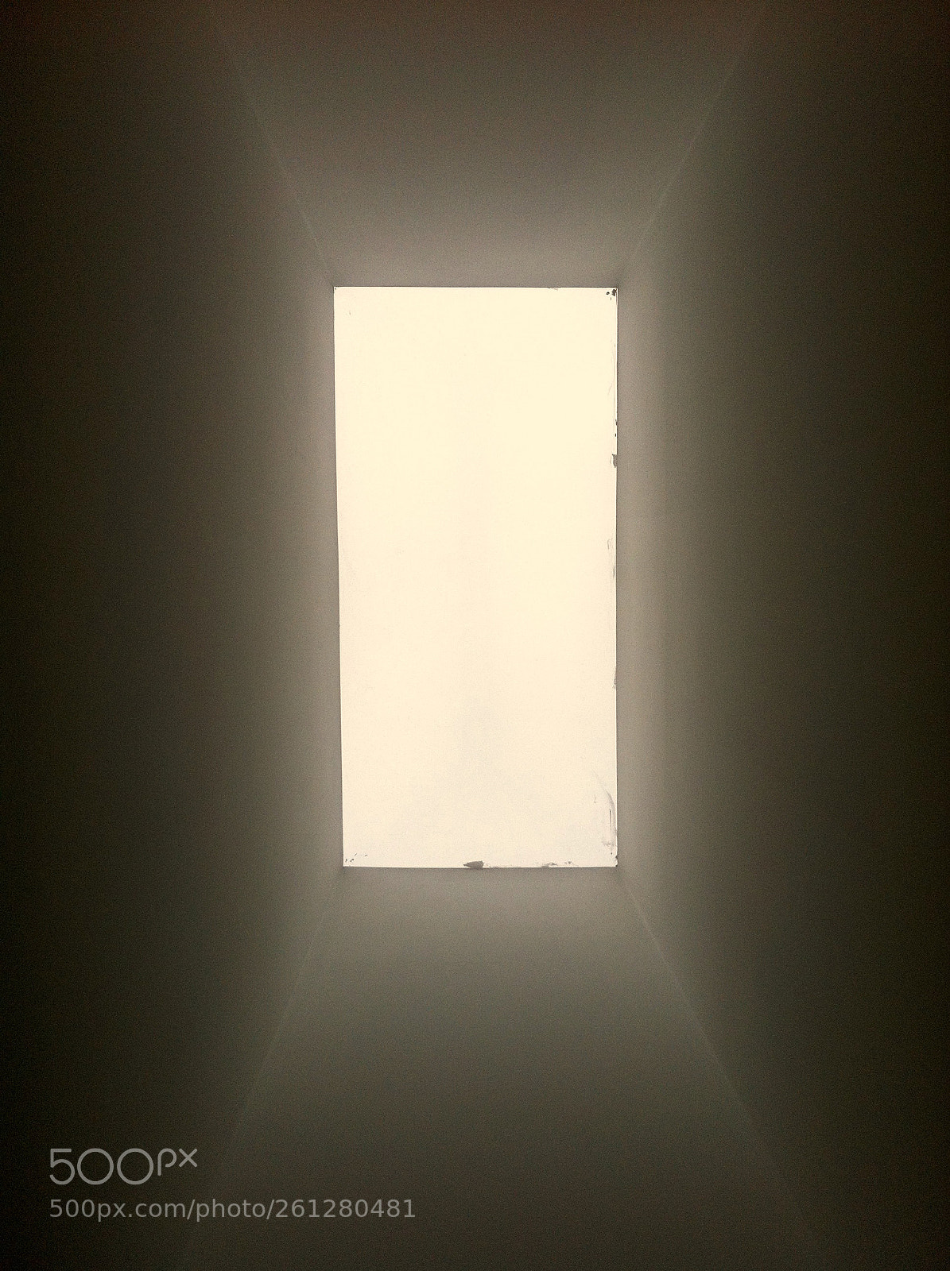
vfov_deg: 52.7
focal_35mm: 35
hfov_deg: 40.6
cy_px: 636
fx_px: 1284
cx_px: 475
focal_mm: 3.85
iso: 80
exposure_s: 1/838
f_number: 2.8
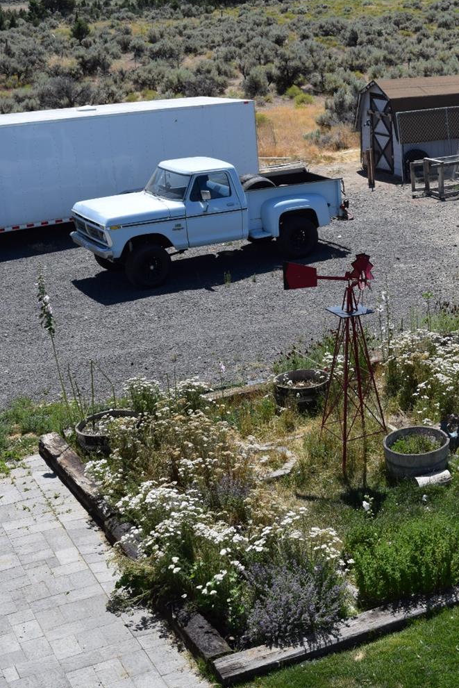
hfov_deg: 23.0
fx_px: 1085
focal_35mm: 57
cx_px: 454
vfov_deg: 35.2
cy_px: 343
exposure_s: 1/400
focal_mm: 25
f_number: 10
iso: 200
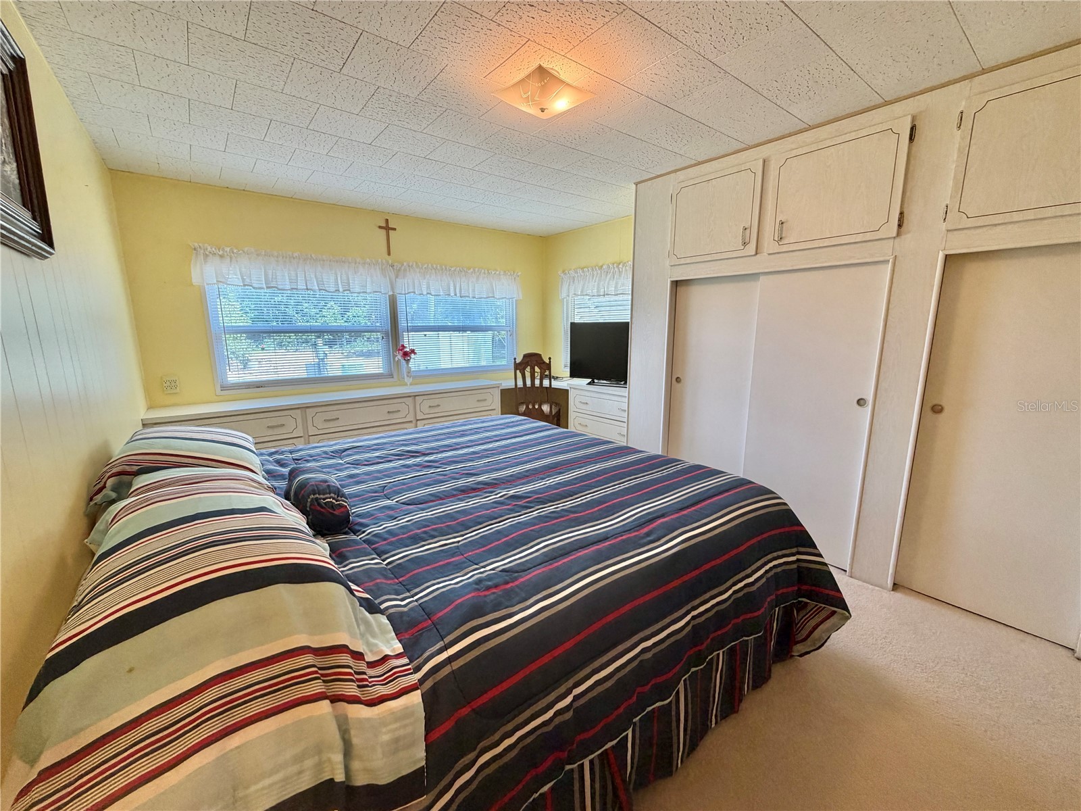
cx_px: 540
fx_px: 437
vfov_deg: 85.7
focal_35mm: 14
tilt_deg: -10.4
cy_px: 406
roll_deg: +0.6
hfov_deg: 102.1
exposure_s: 1/120
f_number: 2.2
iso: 160
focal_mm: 2.22
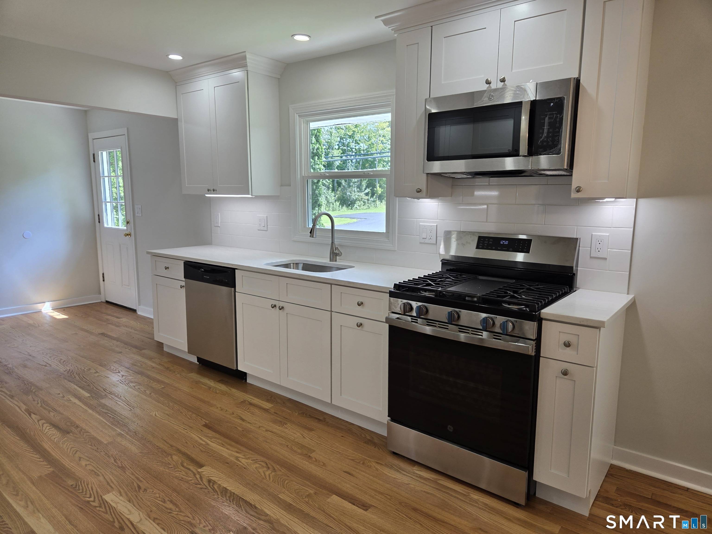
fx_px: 473
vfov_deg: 58.9
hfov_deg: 73.9
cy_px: 267
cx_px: 356
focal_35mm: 23
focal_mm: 5.4
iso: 40
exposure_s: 1/120
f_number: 1.8
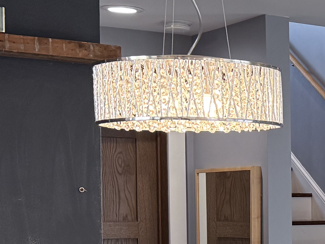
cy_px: 244
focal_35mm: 108
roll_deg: -1.0
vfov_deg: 13.5
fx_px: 1014
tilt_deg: -2.5
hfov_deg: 15.6
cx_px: 583
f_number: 1.78
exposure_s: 1/120
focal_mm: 6.76
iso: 200
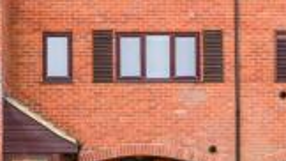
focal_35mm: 83
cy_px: 80
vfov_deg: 14.6
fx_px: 629
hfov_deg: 25.6
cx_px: 117
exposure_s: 1/250
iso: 200
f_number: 8
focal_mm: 18
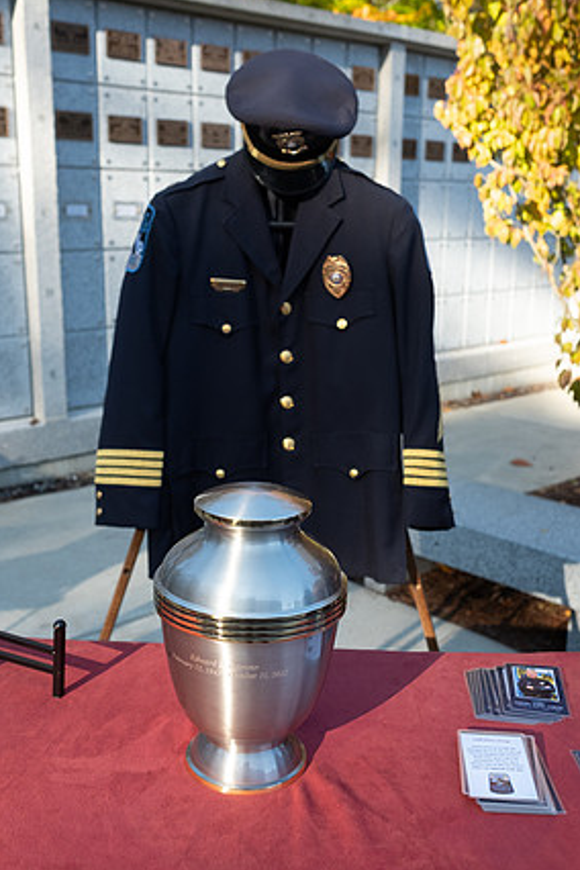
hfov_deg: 35.9
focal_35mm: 37
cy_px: 433
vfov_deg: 51.9
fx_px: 894
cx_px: 284
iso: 800
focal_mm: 23
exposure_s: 1/640
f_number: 4.5
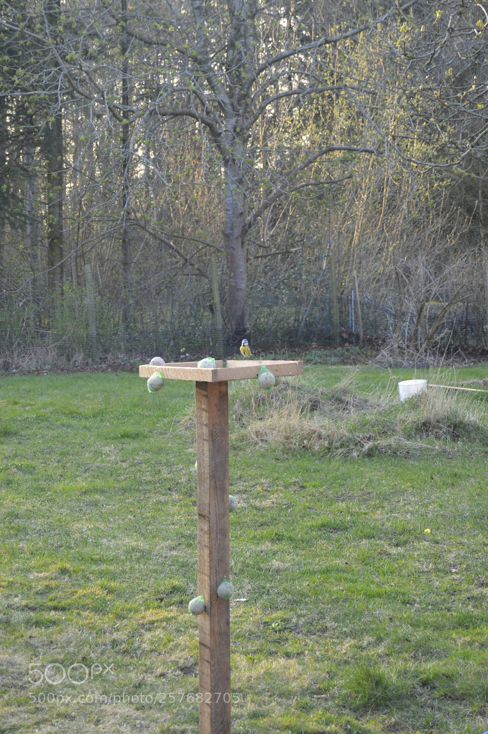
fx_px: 1589
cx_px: 244
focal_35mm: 78
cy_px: 367
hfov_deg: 17.5
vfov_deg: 26.0
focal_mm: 52
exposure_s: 1/100
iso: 400
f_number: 5.6
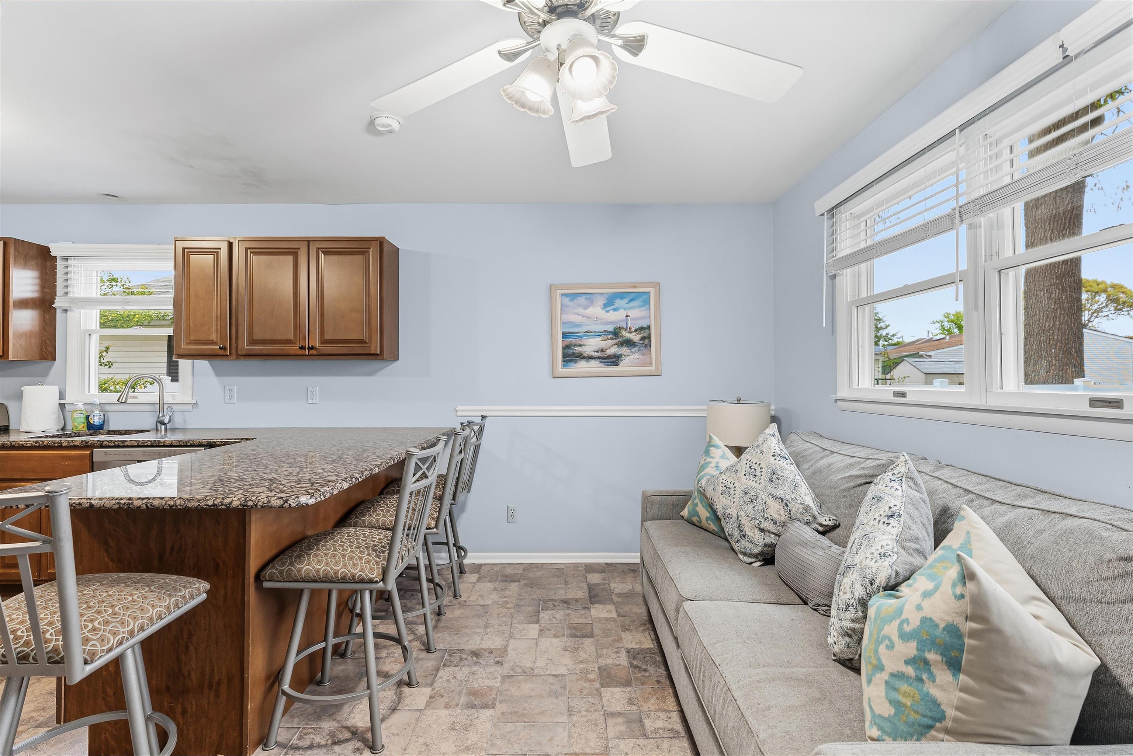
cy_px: 378
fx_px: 519
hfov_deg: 95.0
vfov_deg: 72.1
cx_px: 566
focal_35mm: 16
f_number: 7.1
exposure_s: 1/20
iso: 640
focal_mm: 16.5
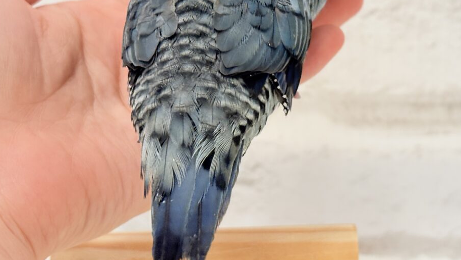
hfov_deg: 28.1
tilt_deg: -12.6
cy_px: 69
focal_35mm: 75
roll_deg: +0.5
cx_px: 298
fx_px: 917
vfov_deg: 16.0
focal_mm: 5.96
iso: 125
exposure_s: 1/100
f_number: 1.6
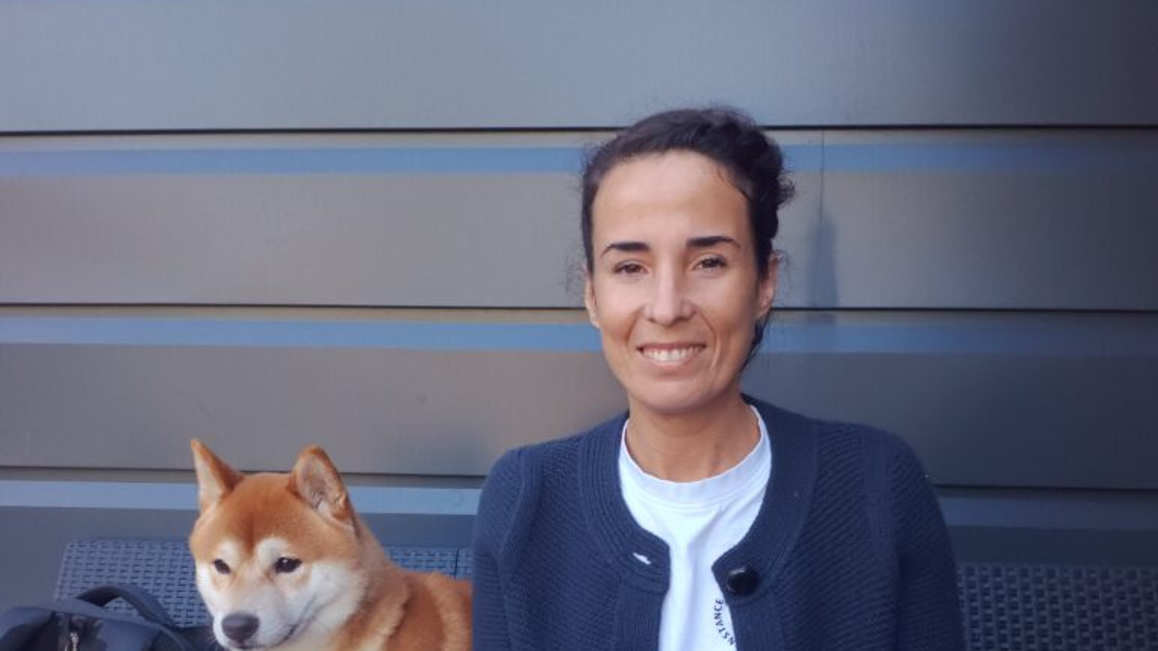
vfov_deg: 32.7
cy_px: 527
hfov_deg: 56.6
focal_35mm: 35
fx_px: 1075
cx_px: 578
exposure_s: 1/1042
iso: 800
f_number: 1.4
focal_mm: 5.89
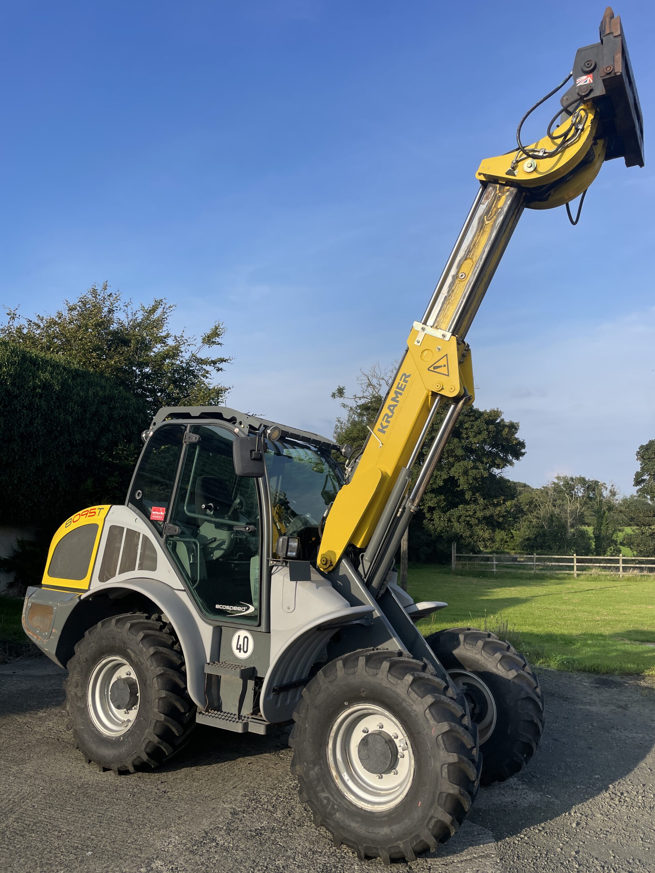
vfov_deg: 67.3
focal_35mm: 26
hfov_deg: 53.1
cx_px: 328
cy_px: 436
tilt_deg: +6.0
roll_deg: -0.8
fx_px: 656
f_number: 1.6
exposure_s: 1/2681
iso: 32
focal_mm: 4.2
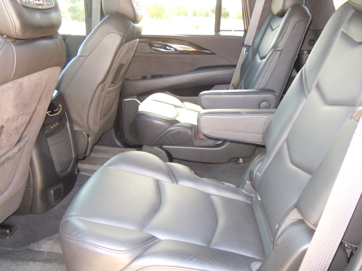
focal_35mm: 30
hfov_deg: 60.0
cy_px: 136
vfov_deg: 46.8
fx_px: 314
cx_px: 181
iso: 400
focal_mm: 5.4
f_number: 3.5
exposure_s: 1/30
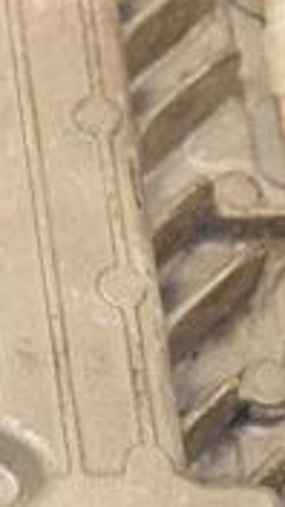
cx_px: -265
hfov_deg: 3.6
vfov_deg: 6.5
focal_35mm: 331
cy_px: 435
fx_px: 4447
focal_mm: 58
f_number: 8
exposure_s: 1/200
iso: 800
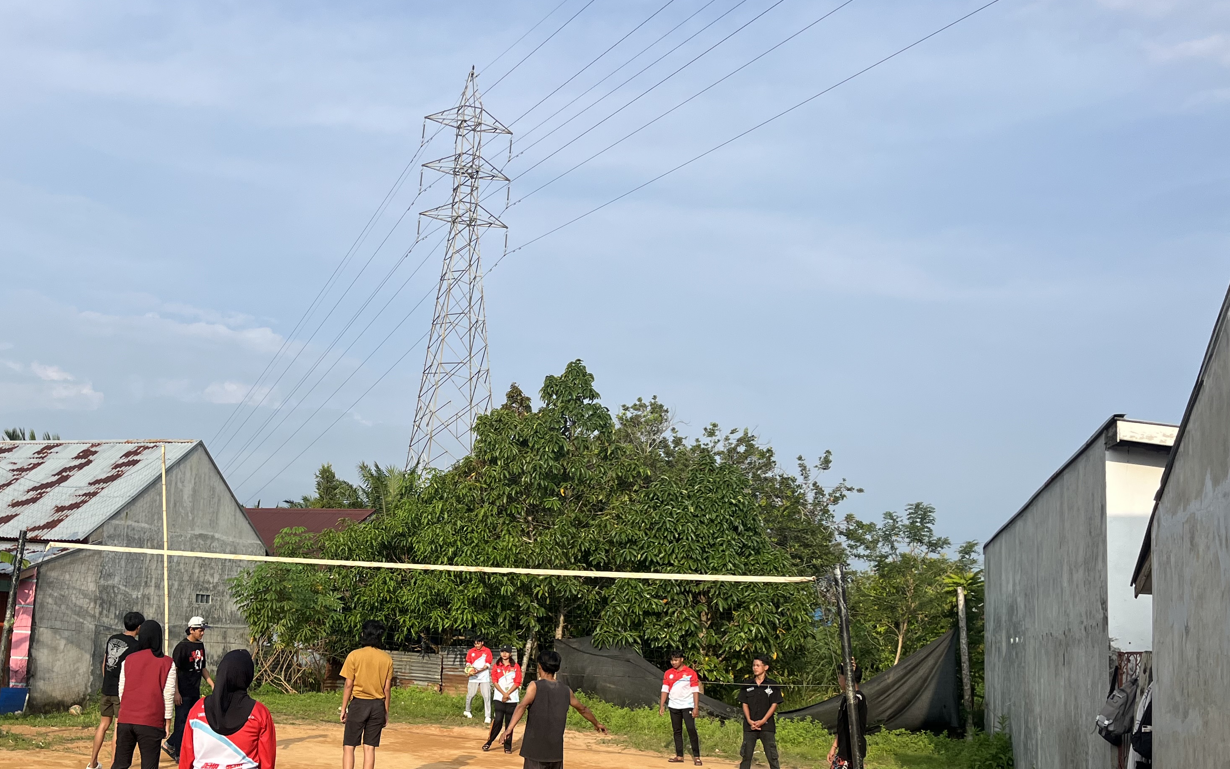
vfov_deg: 33.3
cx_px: 416
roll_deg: -2.9
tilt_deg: +7.9
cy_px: 503
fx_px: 1274
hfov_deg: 50.7
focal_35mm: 38
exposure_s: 1/3311
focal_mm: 5.1
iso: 50
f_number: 1.6
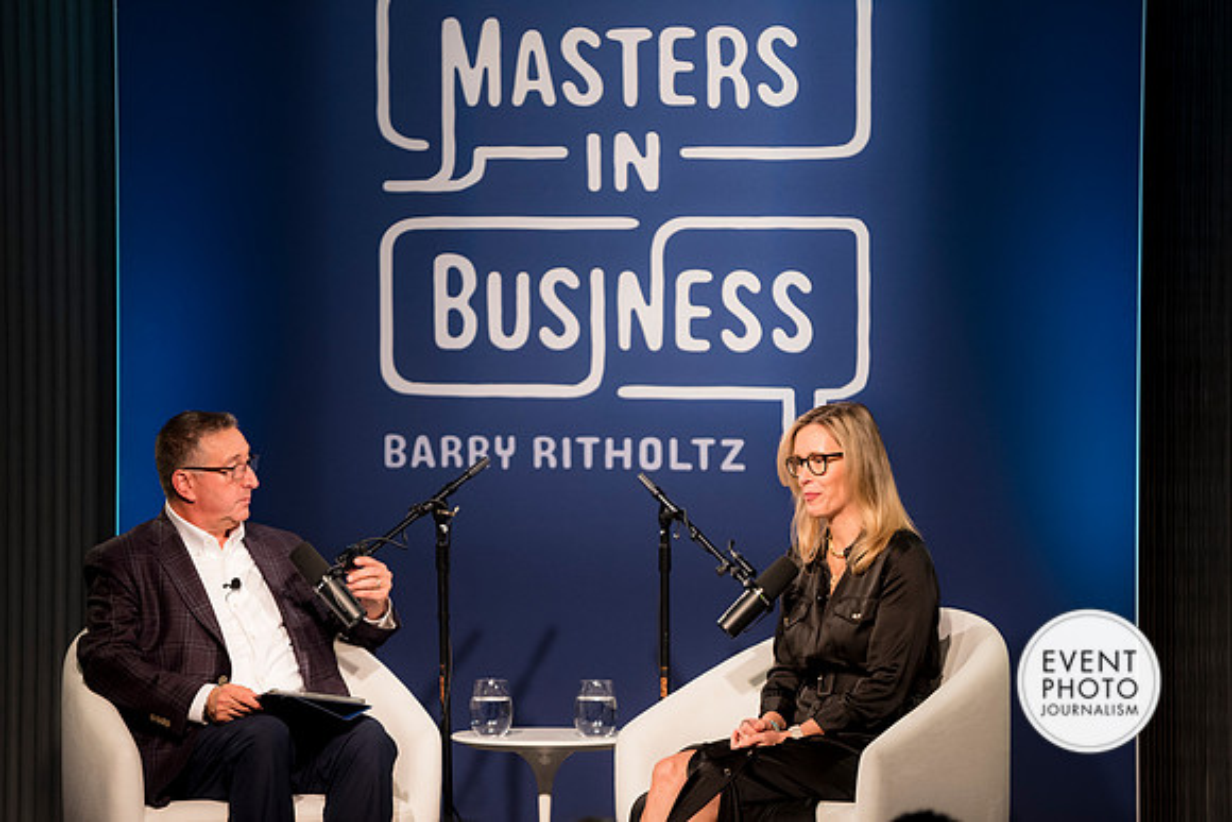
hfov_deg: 9.7
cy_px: 389
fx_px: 7254
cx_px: 648
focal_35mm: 212
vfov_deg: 6.5
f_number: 2.8
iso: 1250
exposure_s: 1/125
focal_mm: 200
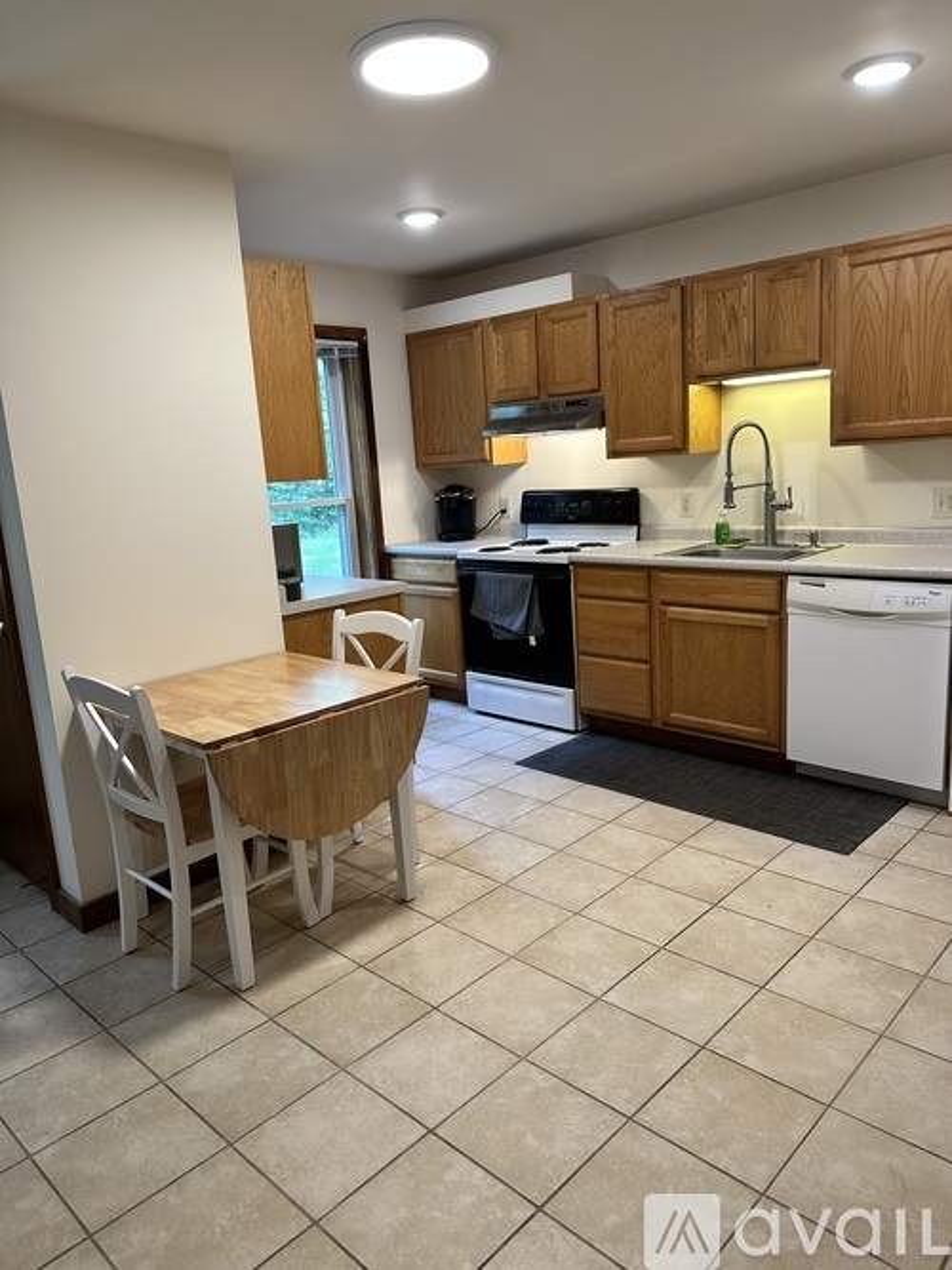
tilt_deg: -10.1
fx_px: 880
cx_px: 476
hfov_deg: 56.8
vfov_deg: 71.6
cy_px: 635
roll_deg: +2.2
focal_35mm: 24
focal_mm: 6.86
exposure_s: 1/60
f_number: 1.78
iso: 125
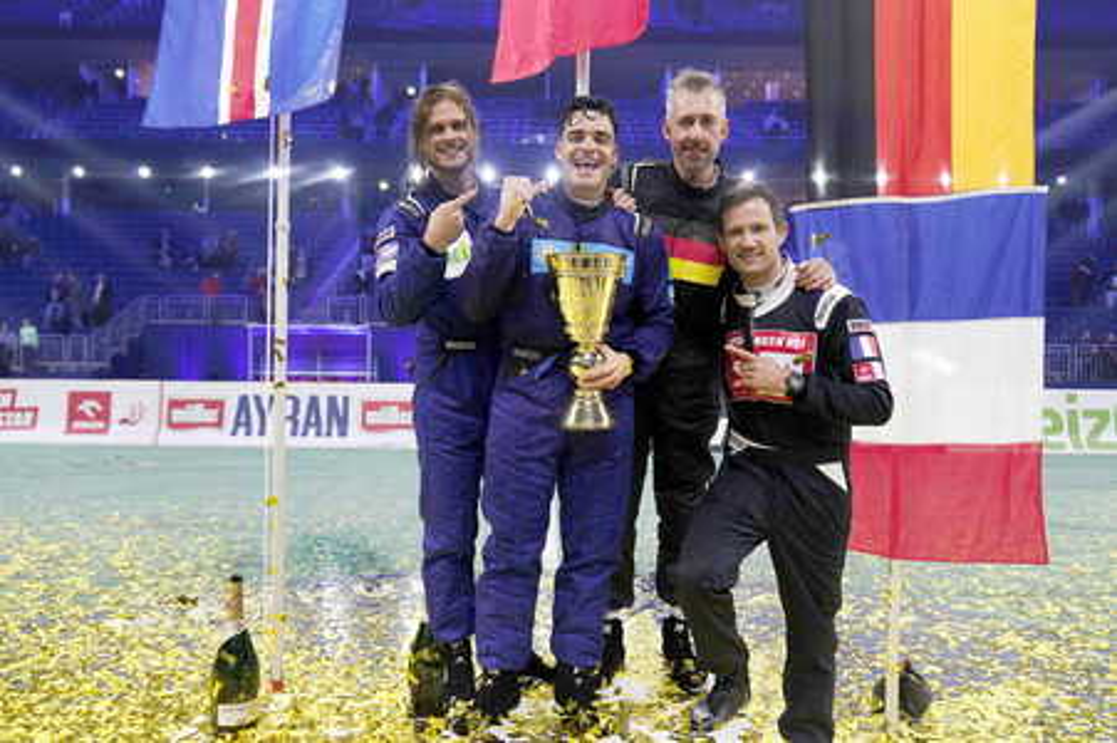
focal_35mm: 26
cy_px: 372
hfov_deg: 69.4
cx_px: 558
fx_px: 806
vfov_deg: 49.5
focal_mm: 26
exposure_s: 1/320
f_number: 3.2
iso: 1000
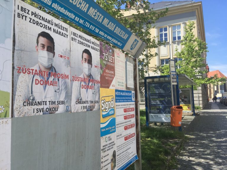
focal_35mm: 29
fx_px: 190
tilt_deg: +5.4
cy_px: 85
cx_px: 114
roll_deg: +2.3
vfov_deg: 48.2
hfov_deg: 61.7
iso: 25
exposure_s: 1/1012
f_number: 2.2
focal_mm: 4.15
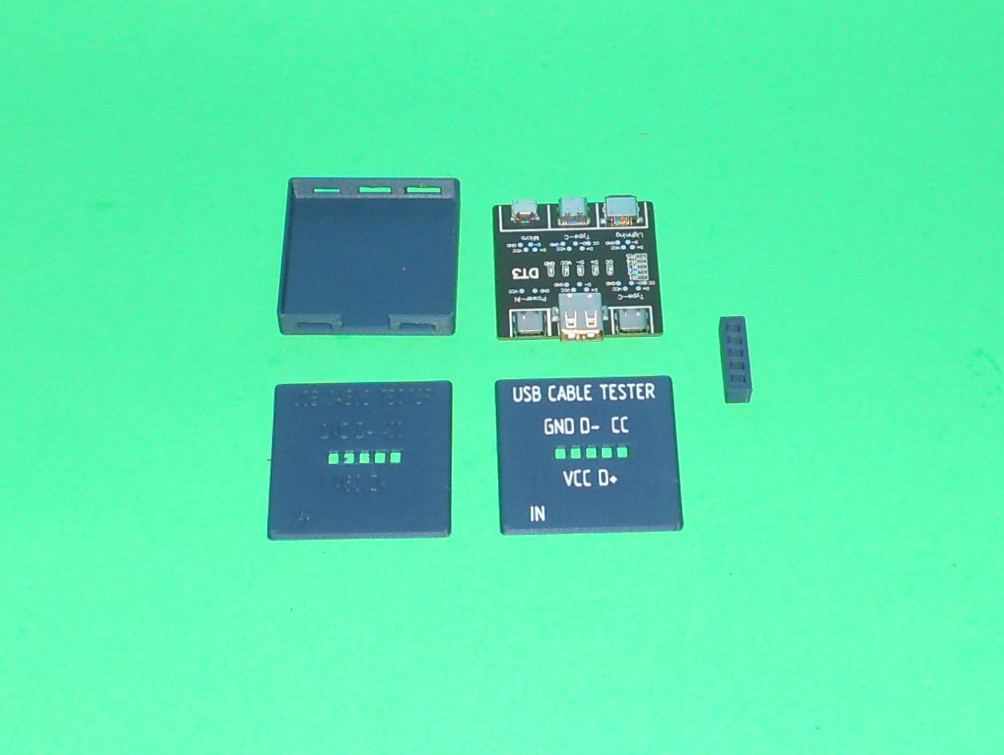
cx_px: 502
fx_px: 813
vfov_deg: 49.8
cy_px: 378
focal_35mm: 28
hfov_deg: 63.4
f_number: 2.7
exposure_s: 1/25
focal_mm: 5
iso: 80
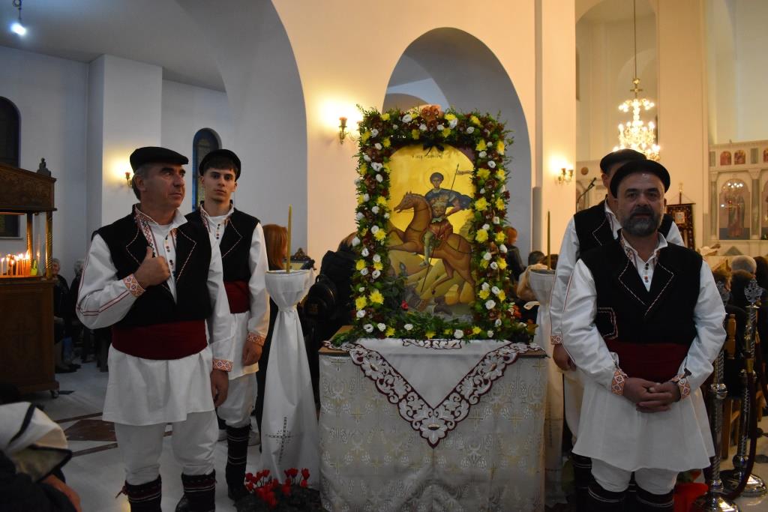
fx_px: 576
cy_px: 256
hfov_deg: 67.4
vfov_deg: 47.9
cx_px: 384
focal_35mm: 27
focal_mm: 18
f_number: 3.5
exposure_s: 1/200
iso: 3200
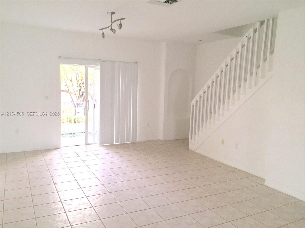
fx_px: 256
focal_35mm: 29
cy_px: 114
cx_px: 152
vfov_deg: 48.2
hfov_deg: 61.7
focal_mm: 4.15
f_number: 2.2
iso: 32
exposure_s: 1/51
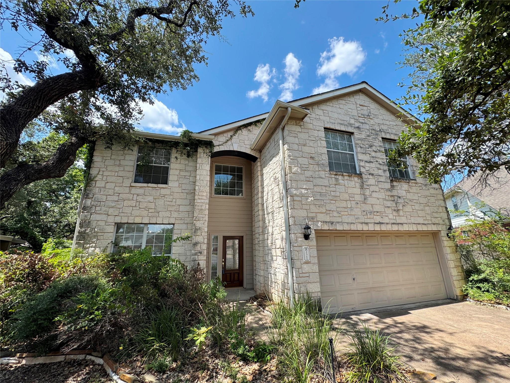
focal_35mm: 14
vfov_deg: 85.7
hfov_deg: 102.1
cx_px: 255
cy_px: 192
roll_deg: +0.8
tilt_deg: +15.6
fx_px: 206
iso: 40
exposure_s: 1/756
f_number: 2.2
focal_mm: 2.22
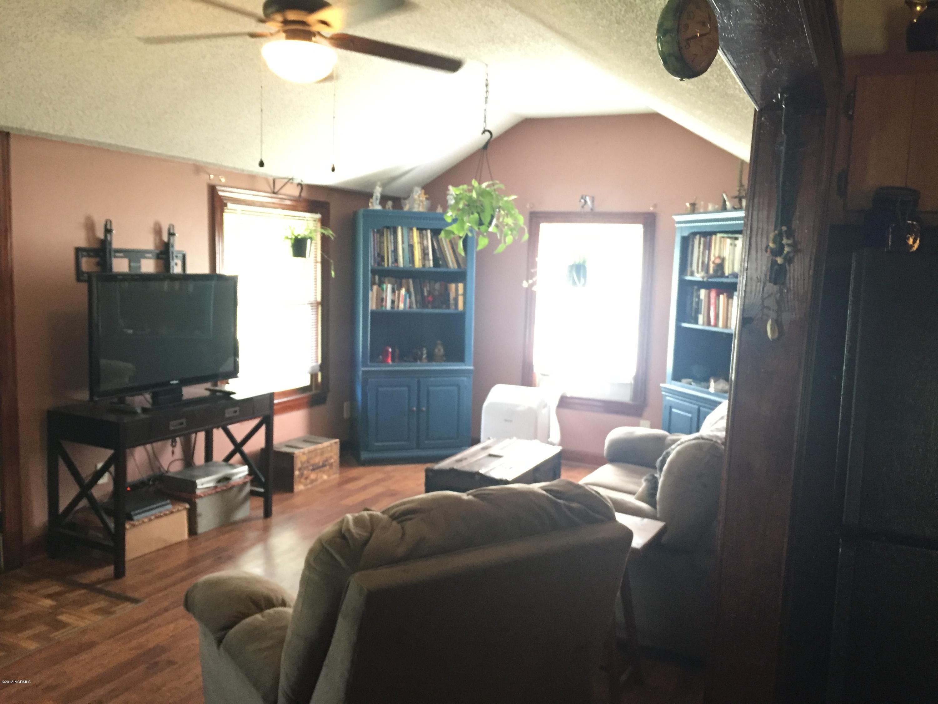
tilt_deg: -4.9
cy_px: 352
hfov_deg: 61.7
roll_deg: -2.9
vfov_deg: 48.2
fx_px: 786
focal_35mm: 29
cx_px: 469
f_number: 2.2
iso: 200
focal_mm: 4.15
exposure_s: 1/30
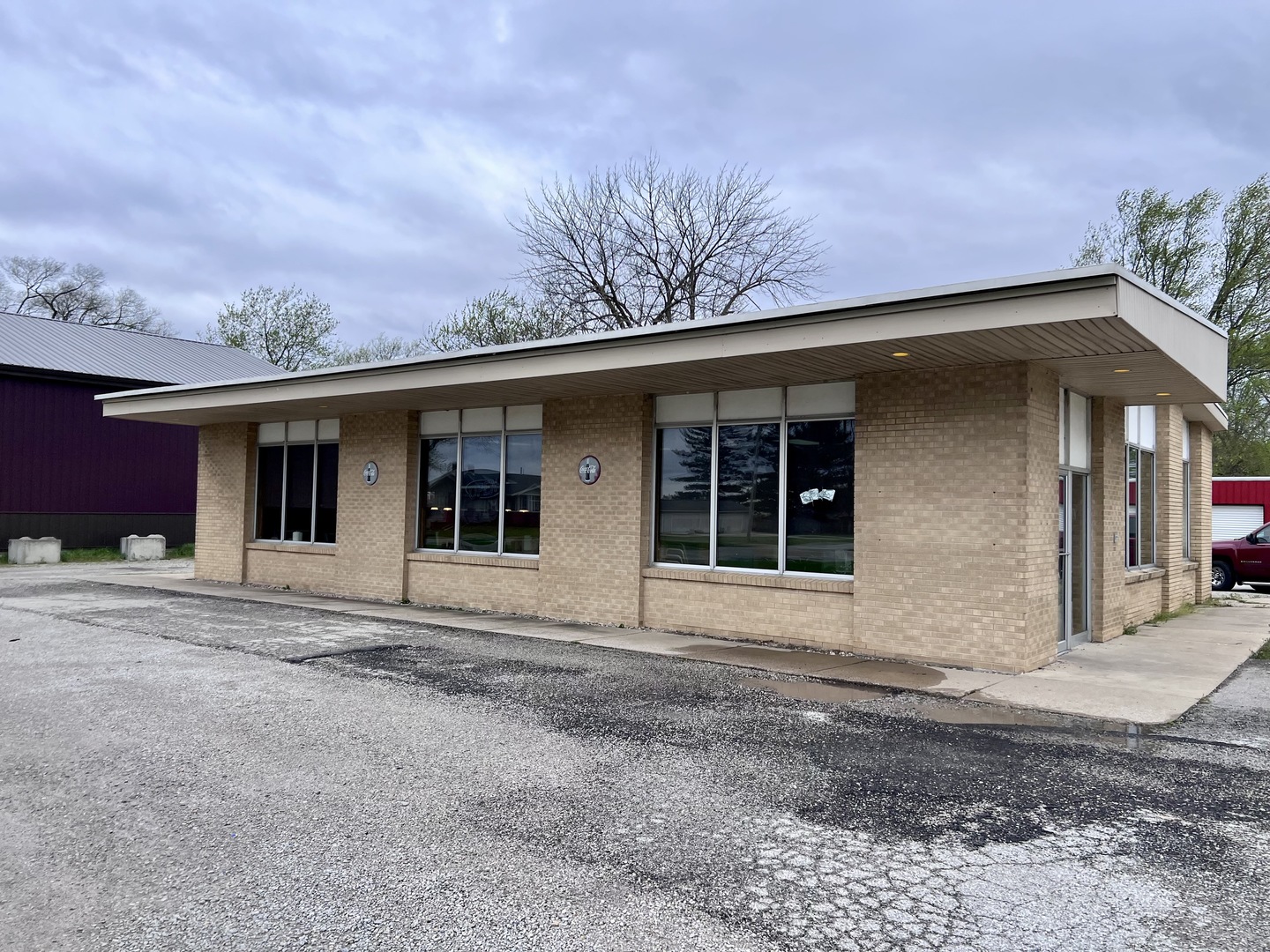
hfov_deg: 67.3
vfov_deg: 53.1
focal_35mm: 26
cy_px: 476
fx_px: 954
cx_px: 635
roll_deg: -0.9
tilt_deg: +1.5
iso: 50
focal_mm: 5.7
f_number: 1.5
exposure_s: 1/1395
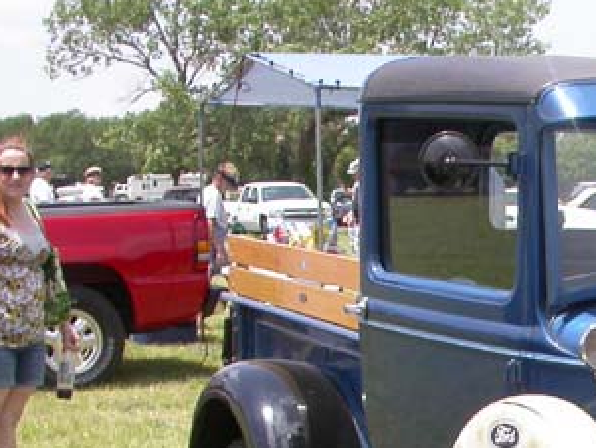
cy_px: 579
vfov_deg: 14.1
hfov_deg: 18.4
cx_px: 717
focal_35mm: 101
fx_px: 1740
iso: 100
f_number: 6.7
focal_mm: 7.85
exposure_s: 1/224
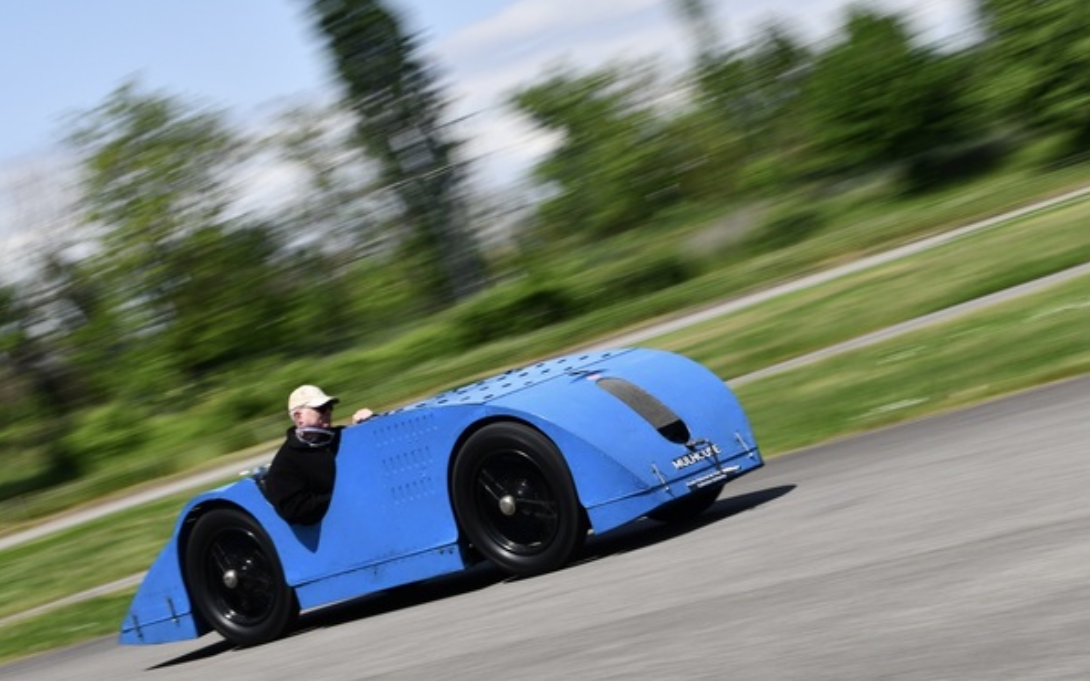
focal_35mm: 84
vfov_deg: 15.5
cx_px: 546
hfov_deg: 24.6
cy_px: 354
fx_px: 2495
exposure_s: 1/60
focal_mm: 82
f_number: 11
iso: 800
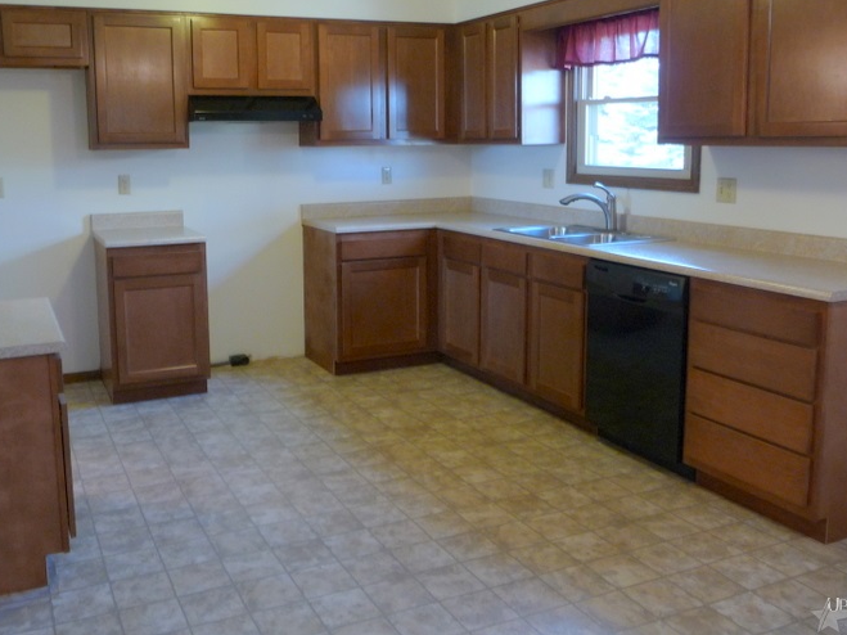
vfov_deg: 41.6
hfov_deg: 53.8
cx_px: 373
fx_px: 832
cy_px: 251
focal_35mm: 34
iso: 100
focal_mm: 4.7
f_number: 3.3
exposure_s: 1/8
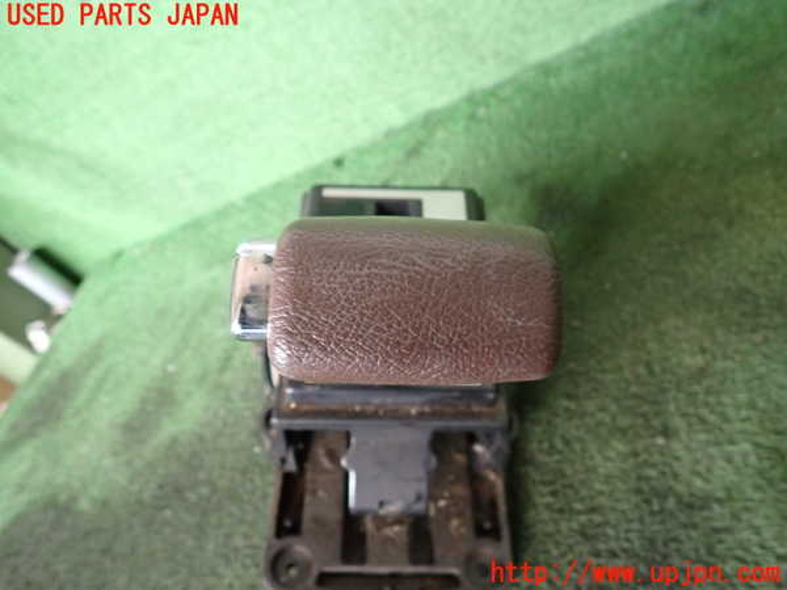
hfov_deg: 69.4
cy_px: 295
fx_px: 568
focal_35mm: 25
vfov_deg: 54.9
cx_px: 394
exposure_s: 1/30
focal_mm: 4.5
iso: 500
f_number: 2
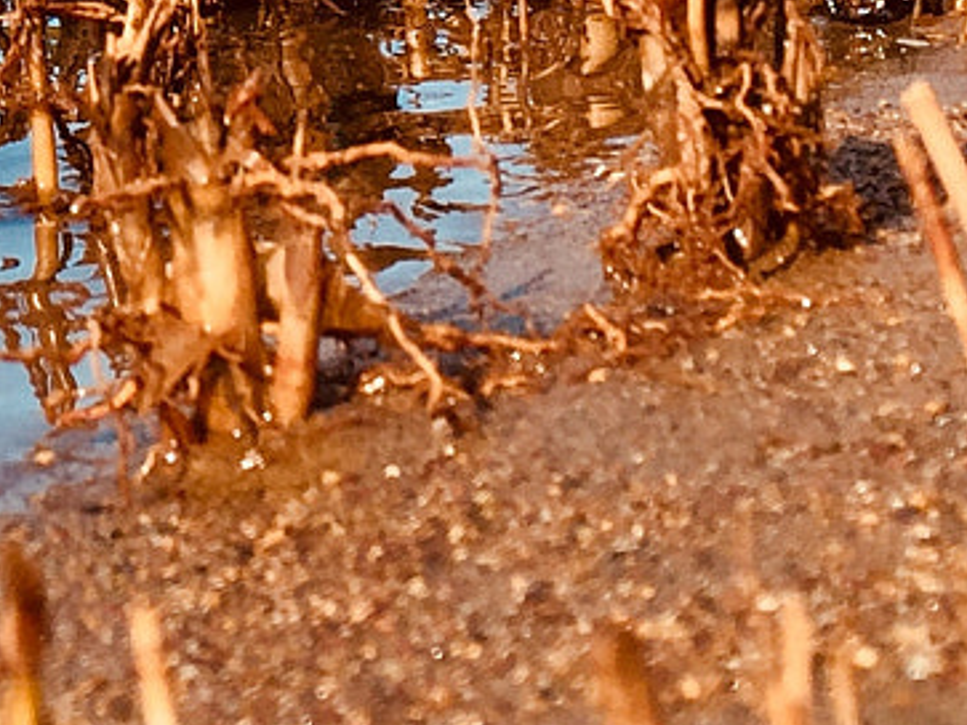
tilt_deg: -2.9
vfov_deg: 11.1
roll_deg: +0.6
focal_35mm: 128
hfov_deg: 14.8
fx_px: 3575
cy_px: -384
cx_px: -280
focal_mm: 4.15
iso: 32
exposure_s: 1/1464
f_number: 2.2
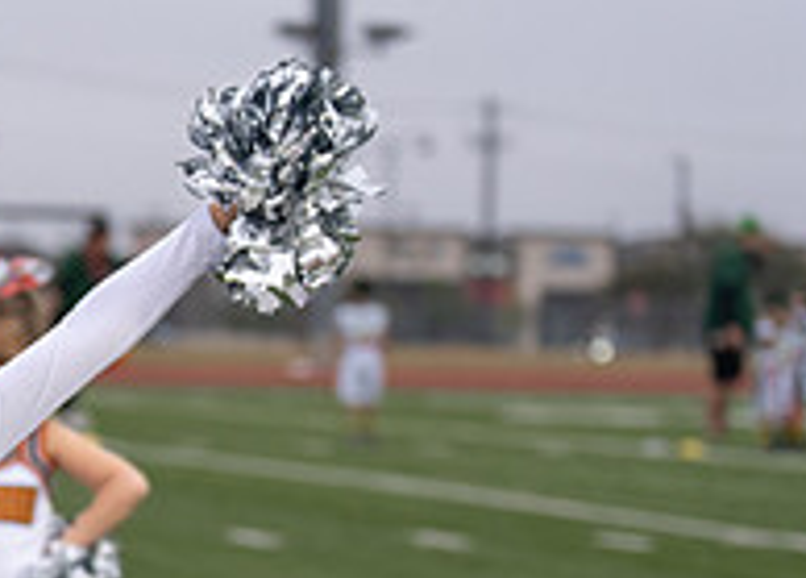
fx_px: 5018
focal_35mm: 219
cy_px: 615
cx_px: -220
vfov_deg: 6.6
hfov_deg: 9.0
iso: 640
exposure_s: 1/1000
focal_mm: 70
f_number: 2.8
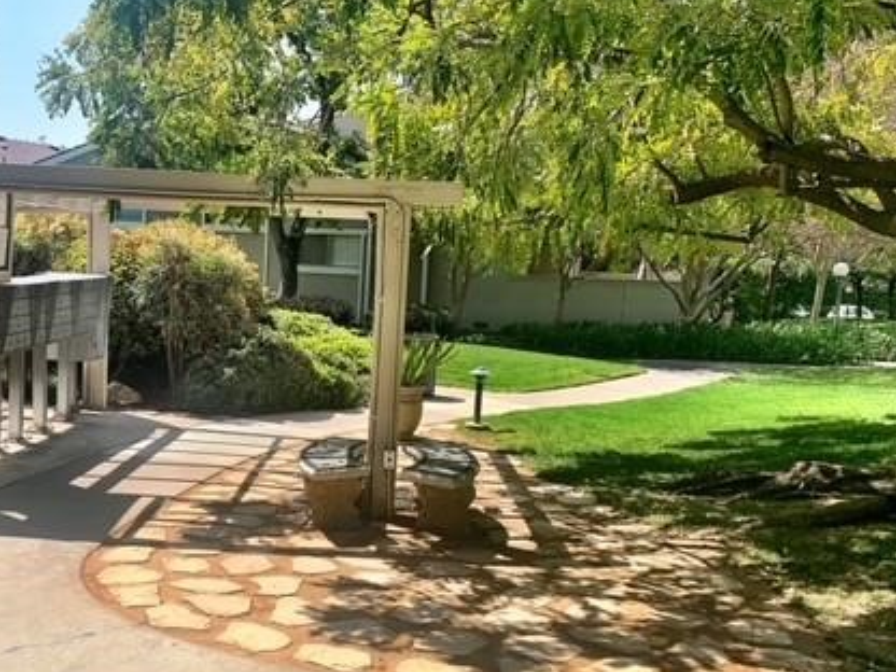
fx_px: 1035
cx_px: 293
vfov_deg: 35.8
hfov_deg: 46.0
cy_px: 403
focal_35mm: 40
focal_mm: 4.25
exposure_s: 1/2033
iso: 25
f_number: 1.8
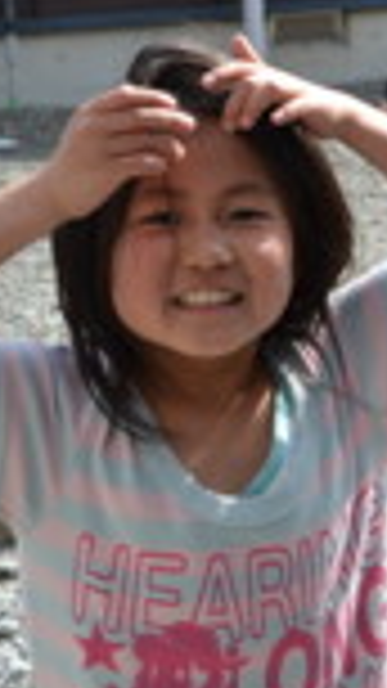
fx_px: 2701
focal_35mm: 148
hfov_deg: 8.0
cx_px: 652
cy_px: 126
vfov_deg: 14.4
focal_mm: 32
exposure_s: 1/200
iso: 100
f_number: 7.1
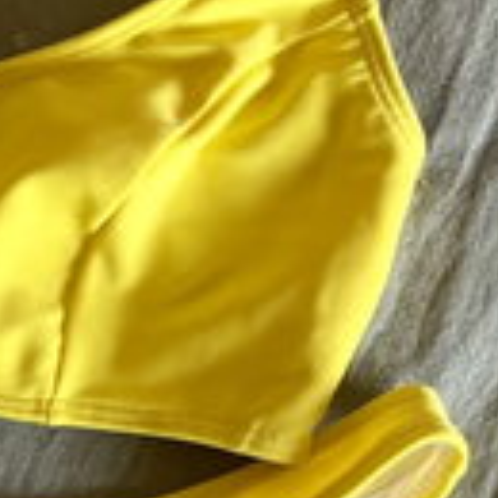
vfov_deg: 18.0
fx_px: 1530
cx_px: -119
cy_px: 496
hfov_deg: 17.5
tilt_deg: -84.4
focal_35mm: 94
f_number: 1.6
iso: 125
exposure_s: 1/121
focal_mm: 5.1
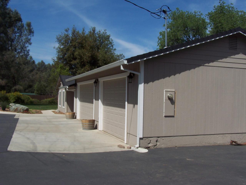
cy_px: 92
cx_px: 123
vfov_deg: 37.7
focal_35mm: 38
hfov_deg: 49.0
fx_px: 270
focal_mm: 6.3
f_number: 5.6
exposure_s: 1/1000
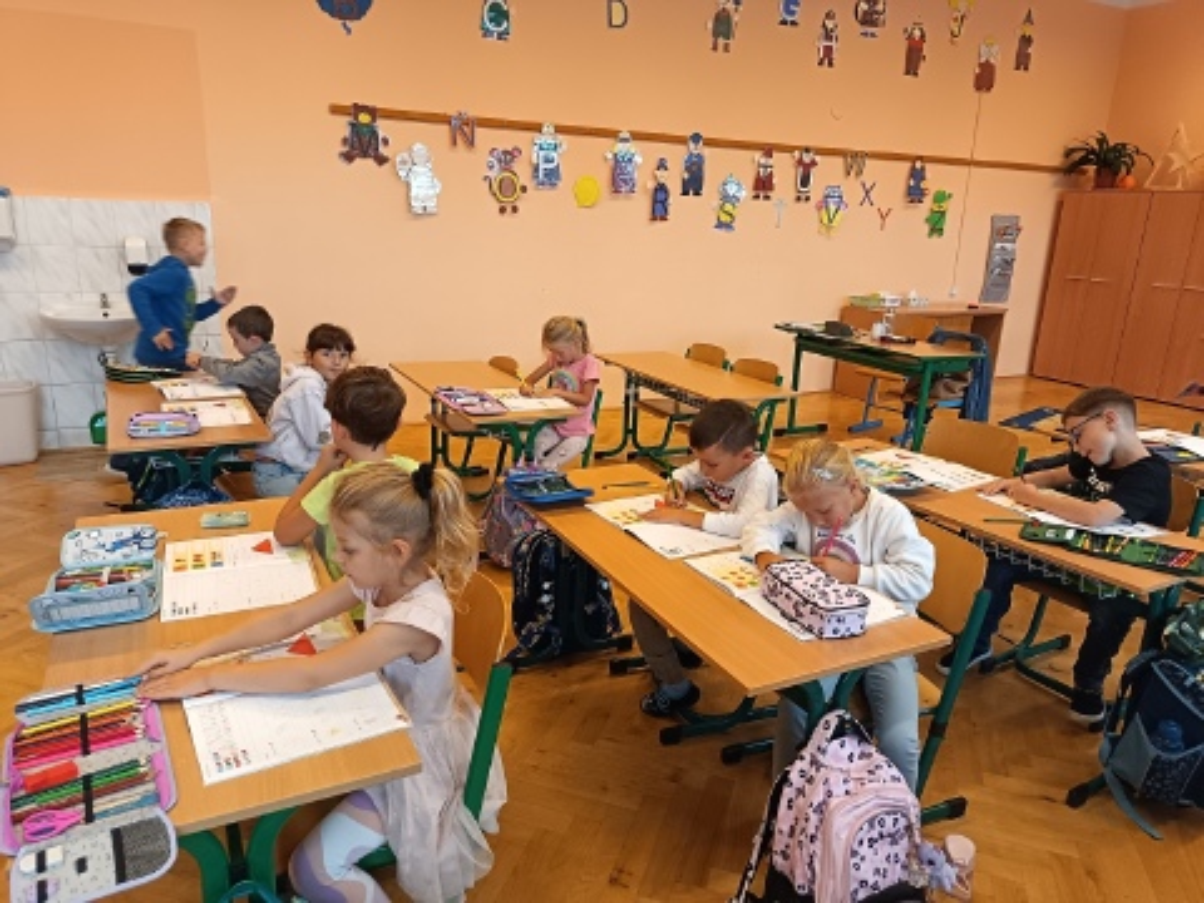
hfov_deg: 71.6
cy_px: 452
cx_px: 602
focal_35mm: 24
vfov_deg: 56.8
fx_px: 835
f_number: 1.75
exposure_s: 1/100
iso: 1220
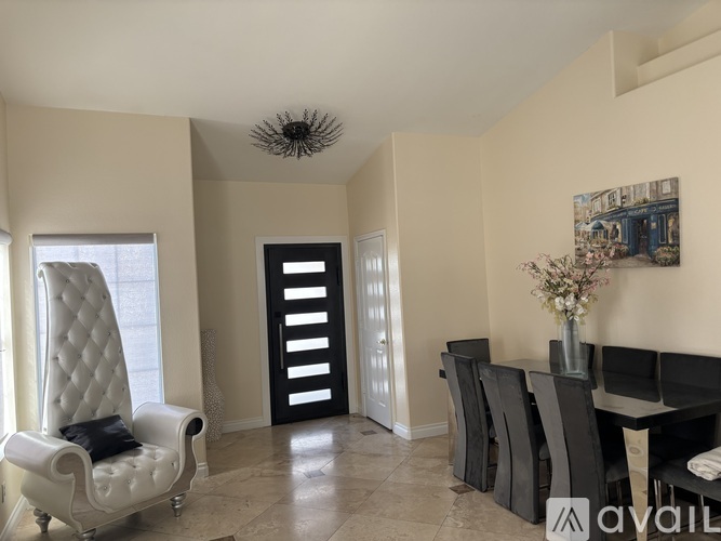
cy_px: 270
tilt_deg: +0.7
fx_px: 541
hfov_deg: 67.3
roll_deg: +1.2
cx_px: 360
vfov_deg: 53.0
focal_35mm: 26
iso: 100
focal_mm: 5.96
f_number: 1.6
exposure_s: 1/121
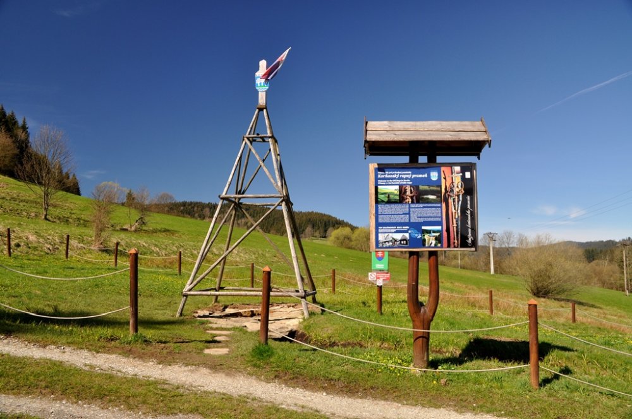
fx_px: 526
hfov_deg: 62.0
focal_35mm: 30
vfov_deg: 43.5
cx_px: 316
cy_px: 210
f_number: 6.3
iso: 200
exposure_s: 1/160
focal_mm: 20
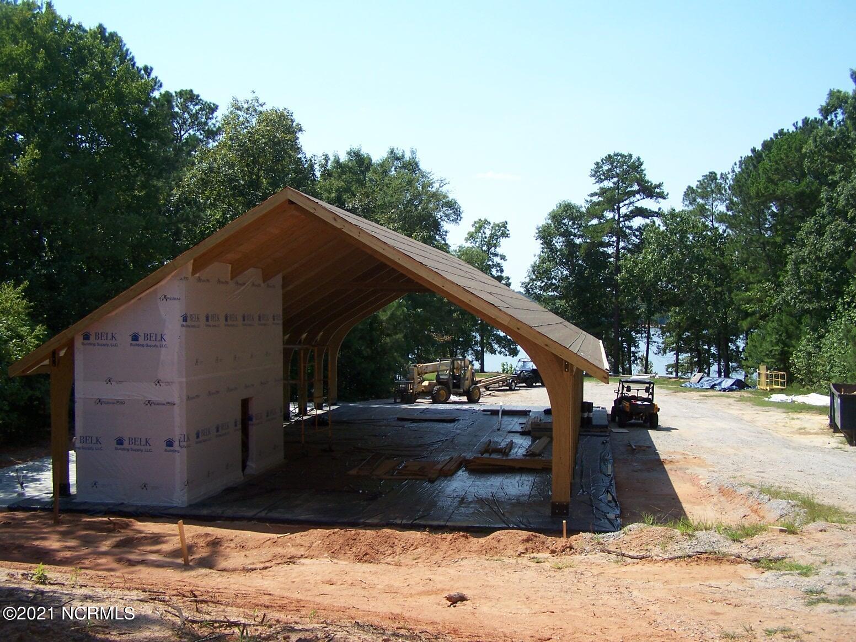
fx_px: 940
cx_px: 428
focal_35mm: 38
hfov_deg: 49.0
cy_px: 321
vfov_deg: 37.7
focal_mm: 6.3
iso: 80
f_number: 2.8
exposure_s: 1/1000
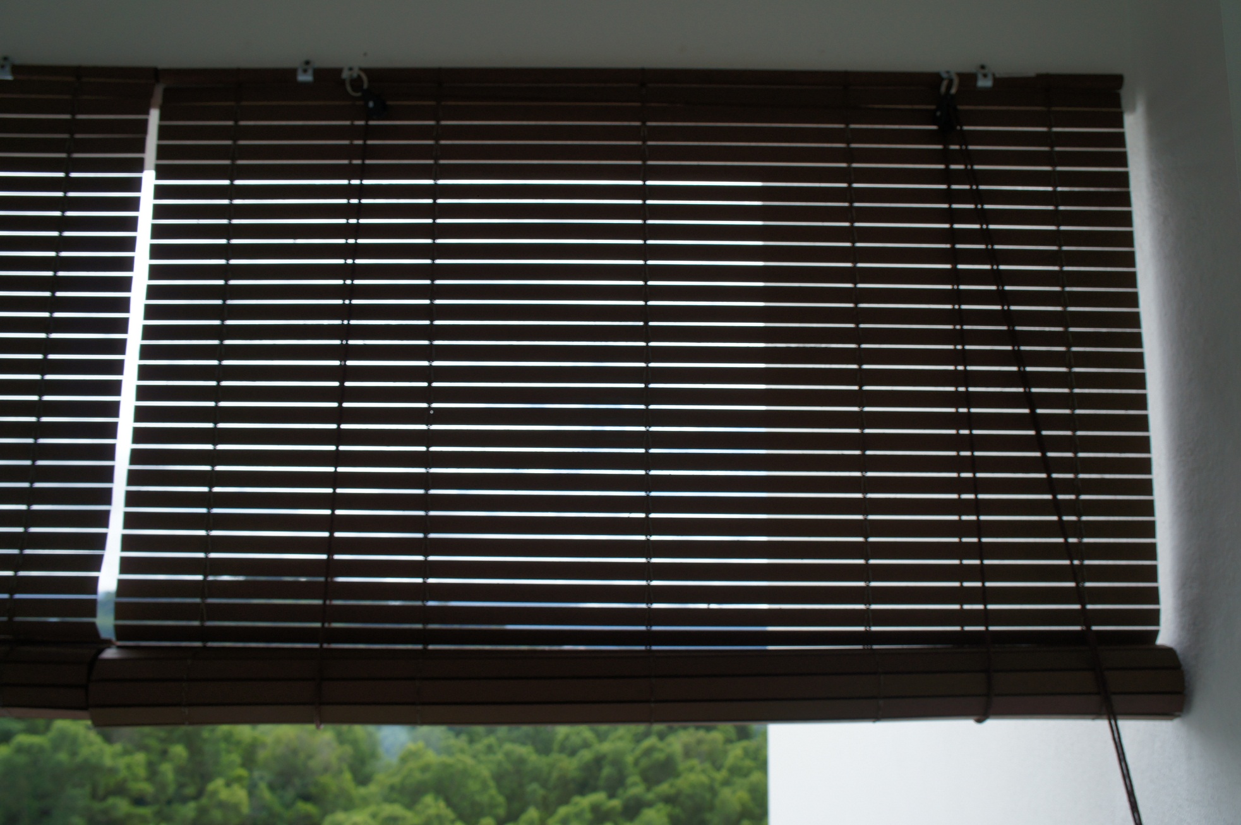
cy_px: 412
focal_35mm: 33
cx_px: 620
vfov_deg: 39.9
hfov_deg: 57.3
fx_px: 1136
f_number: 6.3
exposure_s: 1/400
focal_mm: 22
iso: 200
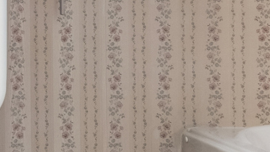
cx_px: -212
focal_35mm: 140
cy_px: -3
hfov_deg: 13.8
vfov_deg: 8.7
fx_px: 999
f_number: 13
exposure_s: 1/4
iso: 400
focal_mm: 17.7
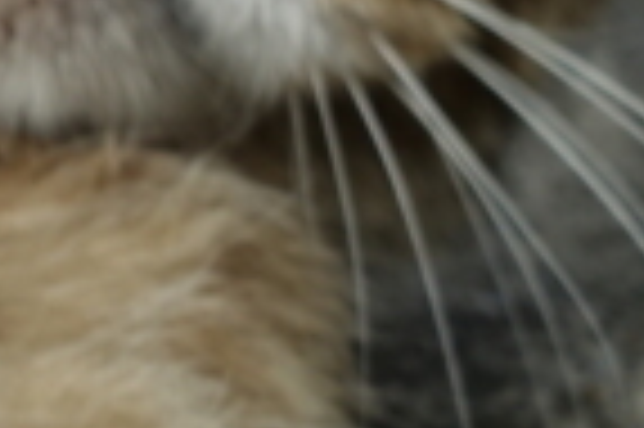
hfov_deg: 11.5
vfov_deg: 7.9
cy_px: -155
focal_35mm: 172
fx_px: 3073
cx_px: -297
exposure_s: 1/250
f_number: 4
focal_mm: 8.8
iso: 125
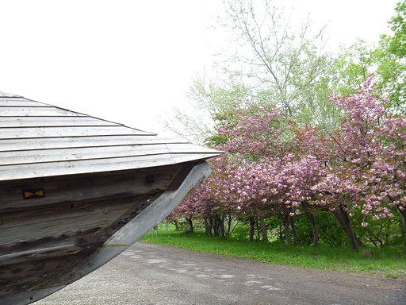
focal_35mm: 35
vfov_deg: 40.7
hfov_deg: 52.6
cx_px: 203
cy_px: 152
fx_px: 411
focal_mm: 6.3
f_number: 4.5
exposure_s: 1/200
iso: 200
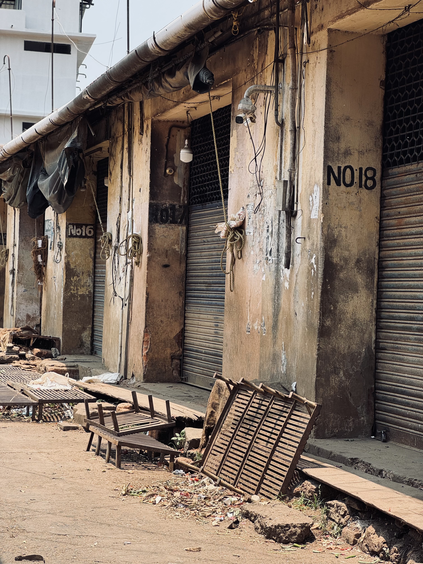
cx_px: 212
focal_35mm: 77
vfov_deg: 25.3
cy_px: 282
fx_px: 1255
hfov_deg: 19.1
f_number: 2.8
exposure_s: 1/347
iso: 25
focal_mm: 9
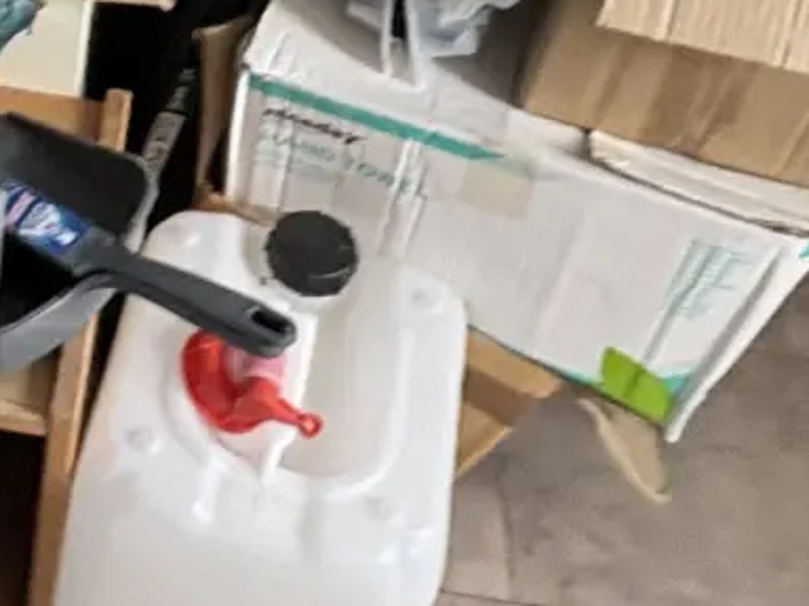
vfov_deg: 20.1
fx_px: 1636
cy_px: -48
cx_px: 6
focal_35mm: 70
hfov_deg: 26.4
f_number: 2.2
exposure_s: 1/90
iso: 200
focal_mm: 2.22
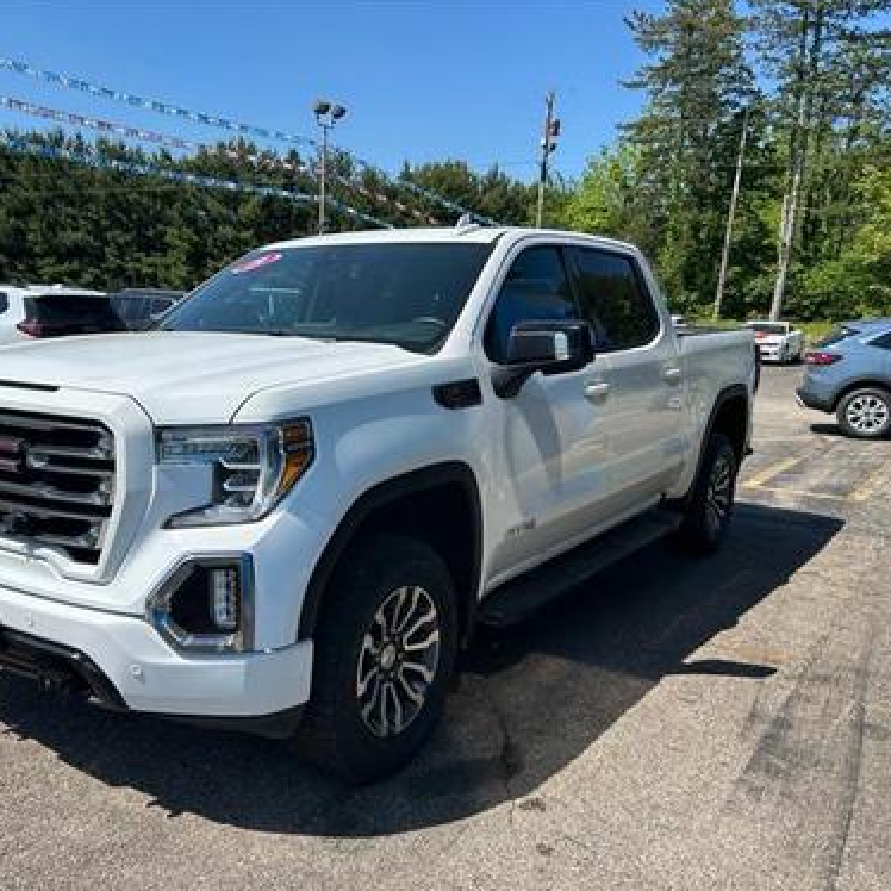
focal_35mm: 31
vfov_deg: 52.5
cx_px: 326
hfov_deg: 51.9
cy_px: 446
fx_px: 903
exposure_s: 1/3356
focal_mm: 5.7
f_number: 1.5
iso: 50
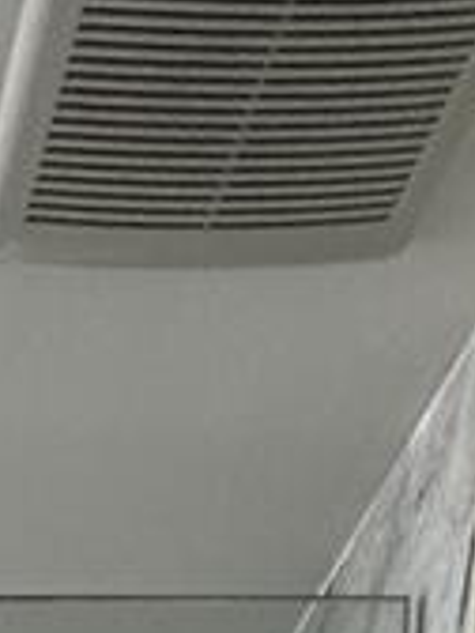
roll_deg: -1.3
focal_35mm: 100
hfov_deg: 13.0
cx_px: -452
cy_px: 2042
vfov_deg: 10.5
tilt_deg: -4.2
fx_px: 1830
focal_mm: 2.22
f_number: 2.2
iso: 100
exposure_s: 1/99
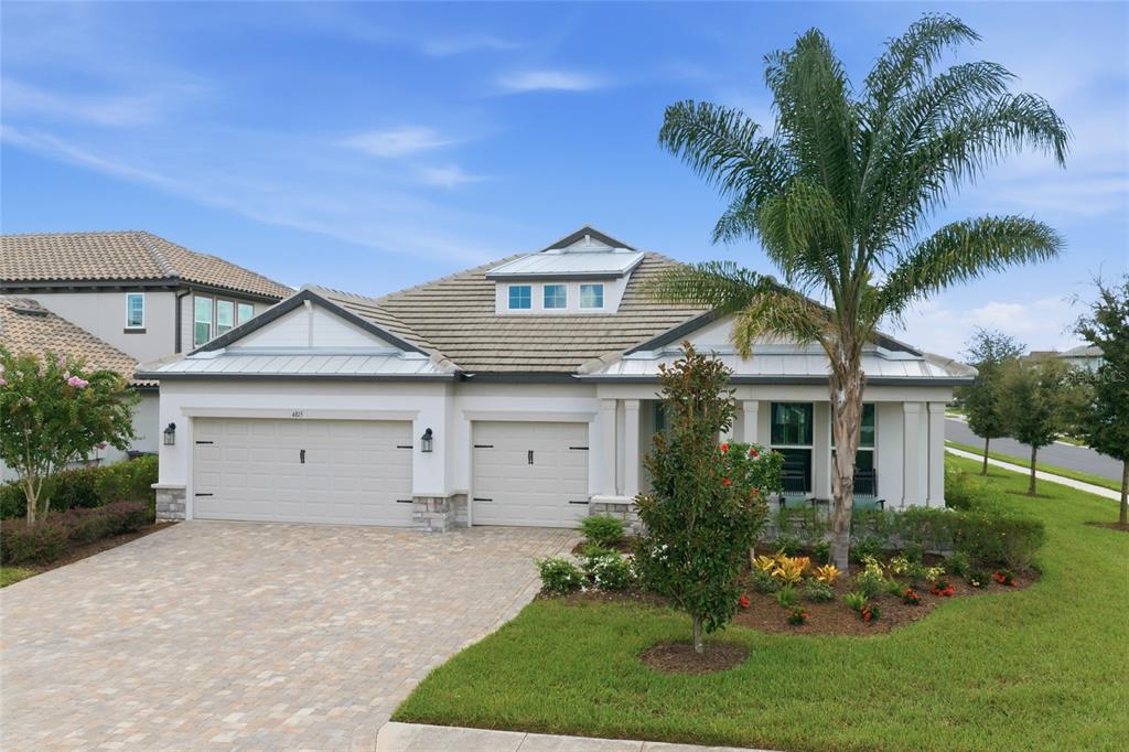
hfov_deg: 65.5
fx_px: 878
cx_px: 564
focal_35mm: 28
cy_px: 376
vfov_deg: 46.4
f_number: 3.2
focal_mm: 14.4
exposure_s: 1/500
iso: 100
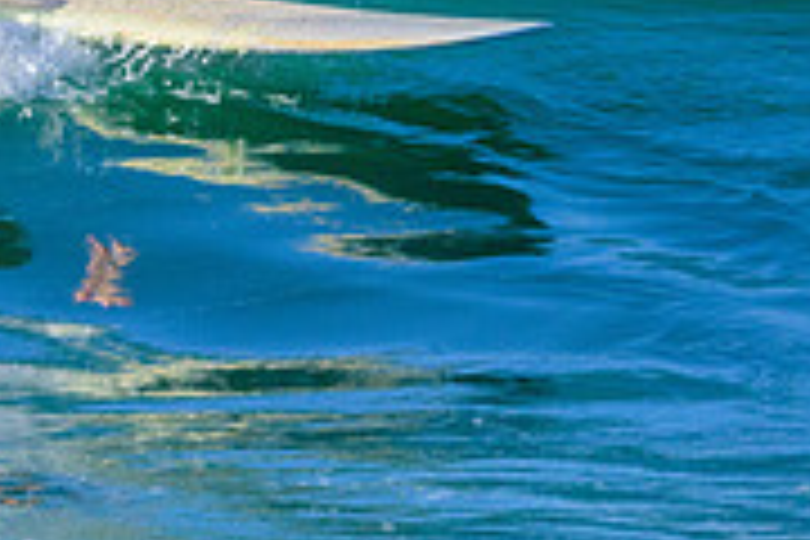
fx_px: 40542
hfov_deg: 1.1
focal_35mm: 1802
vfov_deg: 0.8
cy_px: -155
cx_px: -104
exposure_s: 1/2000
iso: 1250
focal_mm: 560
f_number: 11
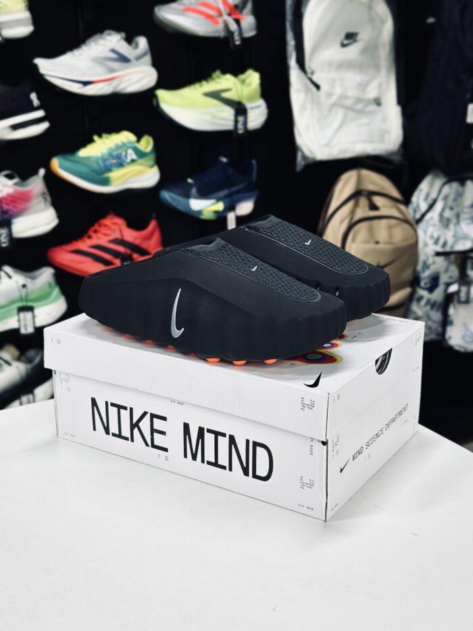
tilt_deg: -17.3
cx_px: 236
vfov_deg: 39.7
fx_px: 874
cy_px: 316
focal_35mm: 48
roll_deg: -0.1
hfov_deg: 30.3
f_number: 1.78
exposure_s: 1/129
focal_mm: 6.86
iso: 80
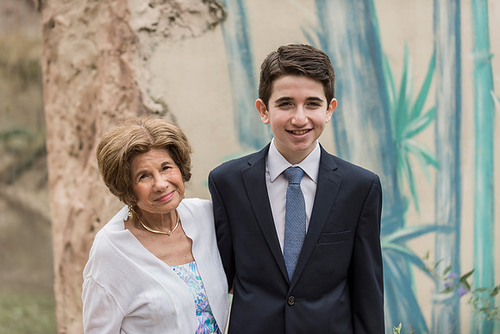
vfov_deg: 14.0
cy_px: 167
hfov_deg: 20.8
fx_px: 1361
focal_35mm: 98
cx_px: 250
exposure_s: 1/1600
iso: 400
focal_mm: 98
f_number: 3.2
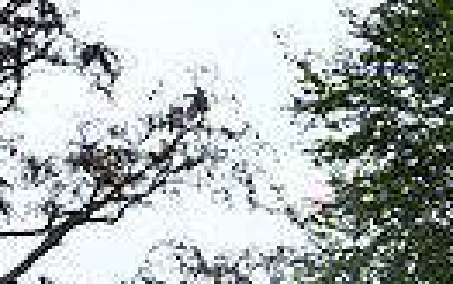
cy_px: 608
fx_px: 2396
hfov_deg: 9.9
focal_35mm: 194
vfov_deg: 6.5
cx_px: -522
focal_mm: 43
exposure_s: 1/1250
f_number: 4
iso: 720
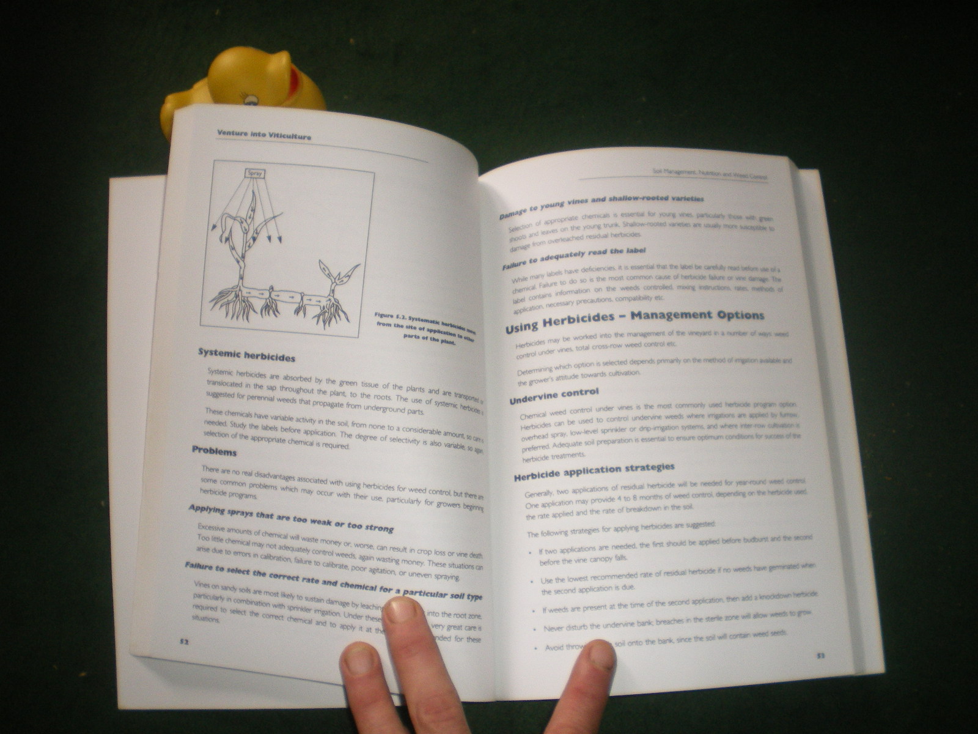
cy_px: 367
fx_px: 1074
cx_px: 489
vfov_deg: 37.7
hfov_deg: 49.0
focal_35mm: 38
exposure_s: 1/50
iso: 200
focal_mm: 6.3
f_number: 3.1
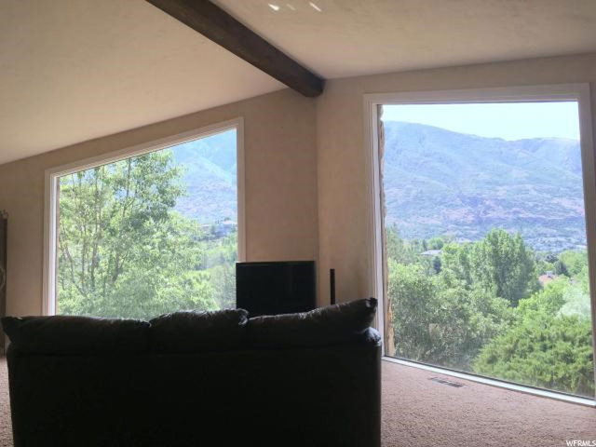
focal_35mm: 29
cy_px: 224
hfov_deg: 61.7
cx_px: 298
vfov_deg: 48.2
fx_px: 499
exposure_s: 1/181
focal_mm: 4.15
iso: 25
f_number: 2.2
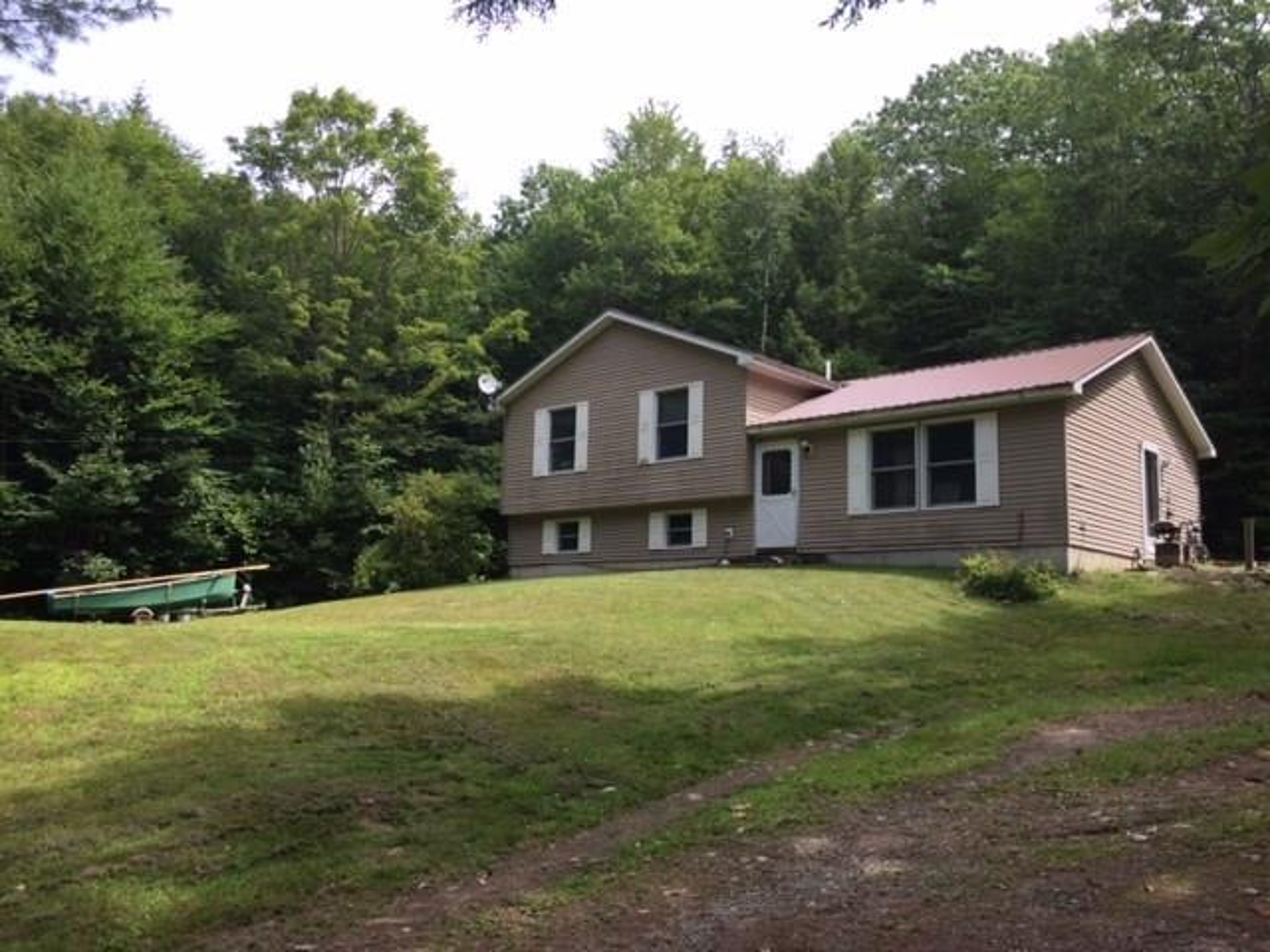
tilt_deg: +9.3
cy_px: 476
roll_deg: -1.9
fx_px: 1064
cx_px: 635
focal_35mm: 29
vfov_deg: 48.2
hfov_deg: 61.7
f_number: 2.2
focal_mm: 4.15
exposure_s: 1/855
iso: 32
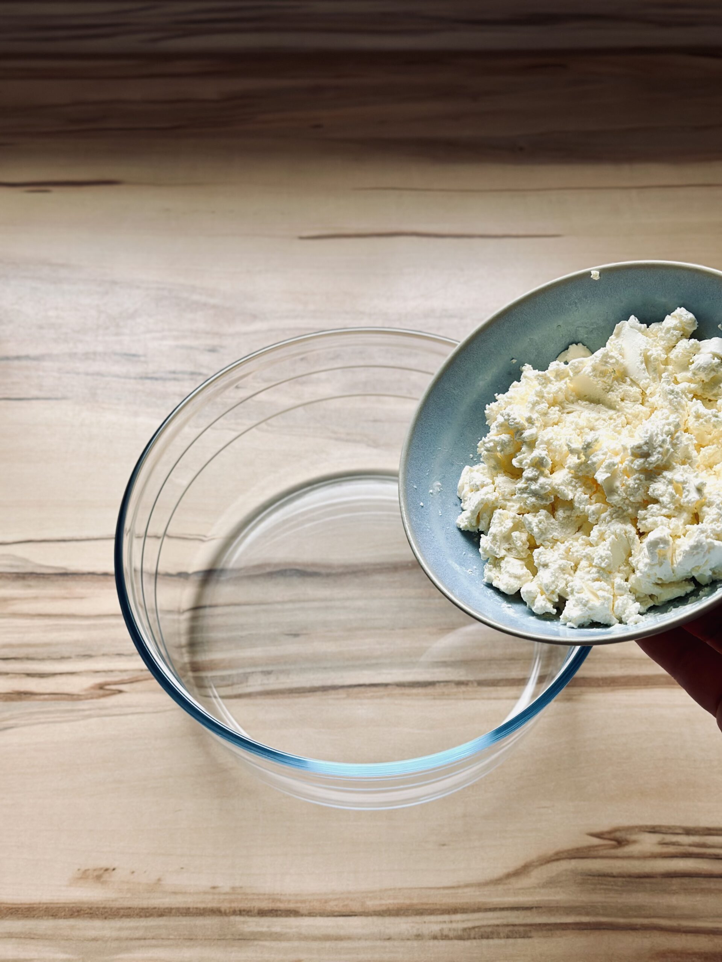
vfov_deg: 39.7
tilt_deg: -59.4
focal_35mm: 48
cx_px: 361
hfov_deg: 30.3
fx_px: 1335
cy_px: 481
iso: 80
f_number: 1.78
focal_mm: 6.86
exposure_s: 1/235
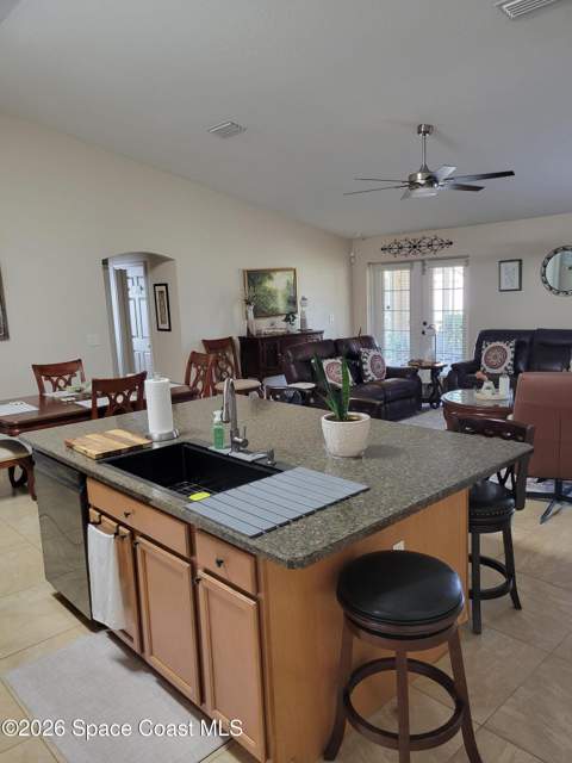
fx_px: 573
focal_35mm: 26
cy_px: 382
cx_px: 286
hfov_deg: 53.1
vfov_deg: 67.3
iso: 320
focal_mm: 5.4
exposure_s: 1/40
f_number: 1.8
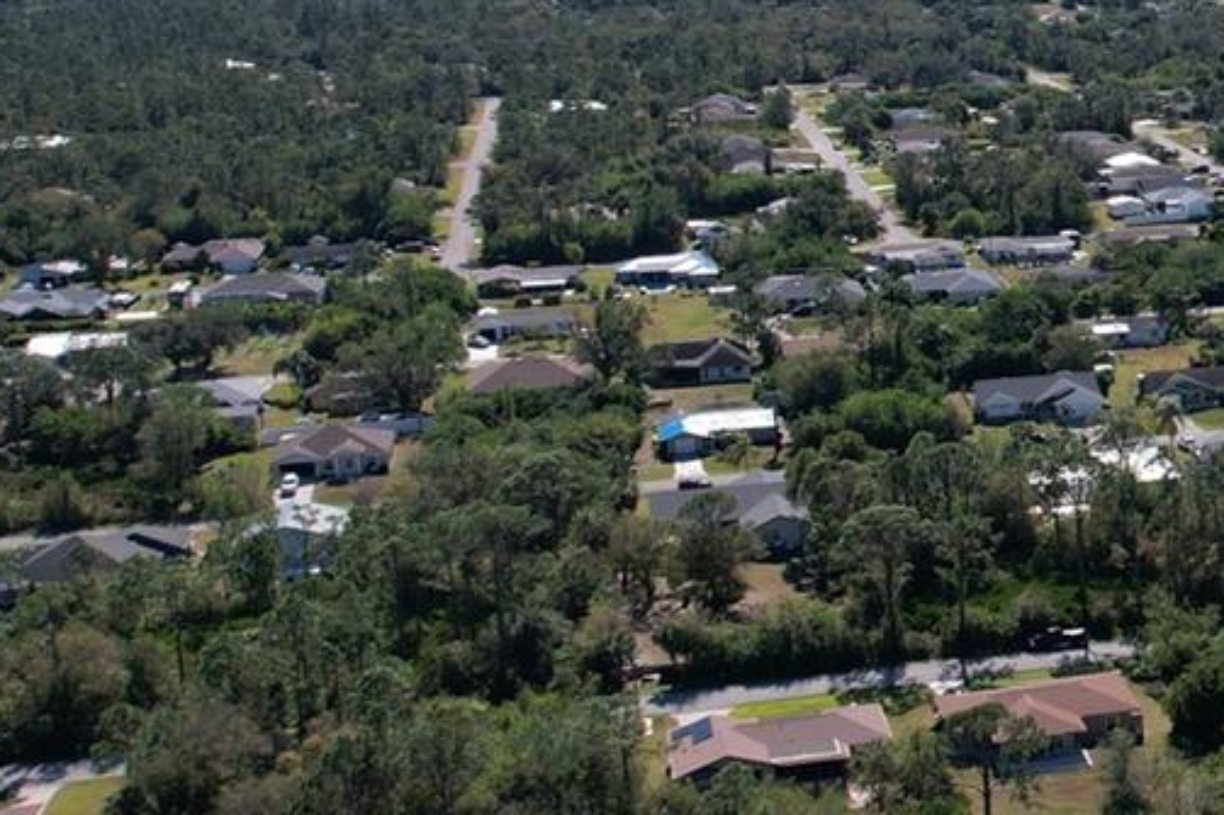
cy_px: 243
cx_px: 1526
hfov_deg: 25.4
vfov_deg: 19.4
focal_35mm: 70
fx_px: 2379
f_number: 2.8
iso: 100
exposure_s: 1/2500
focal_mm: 8.38
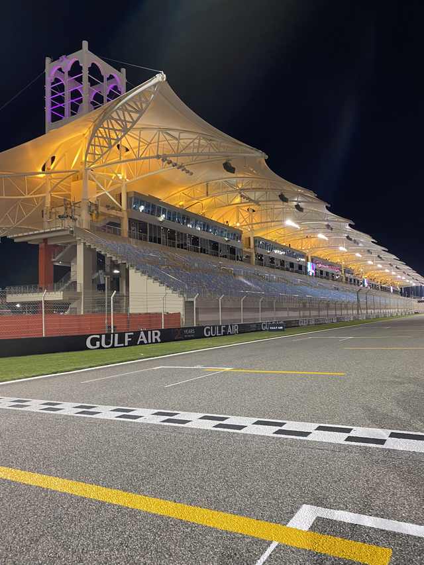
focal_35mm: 26
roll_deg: +2.1
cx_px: 212
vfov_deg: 67.3
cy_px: 282
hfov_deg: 53.1
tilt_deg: +3.8
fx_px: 425
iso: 125
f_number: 1.8
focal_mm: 4.25
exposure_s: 1/80
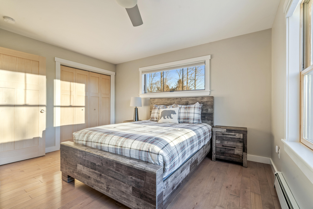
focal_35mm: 16
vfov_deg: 73.7
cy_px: 104
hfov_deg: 96.7
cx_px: 156
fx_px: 139
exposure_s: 1/1.25
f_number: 9
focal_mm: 16
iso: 50
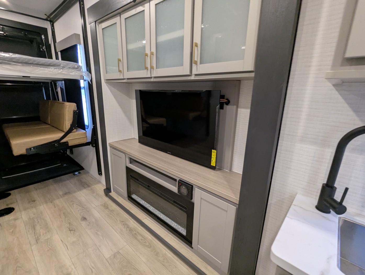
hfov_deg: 94.4
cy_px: 138
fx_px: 169
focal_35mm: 16
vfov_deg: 78.2
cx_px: 182
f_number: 2.2
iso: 300
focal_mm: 2.35
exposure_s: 1/30.2
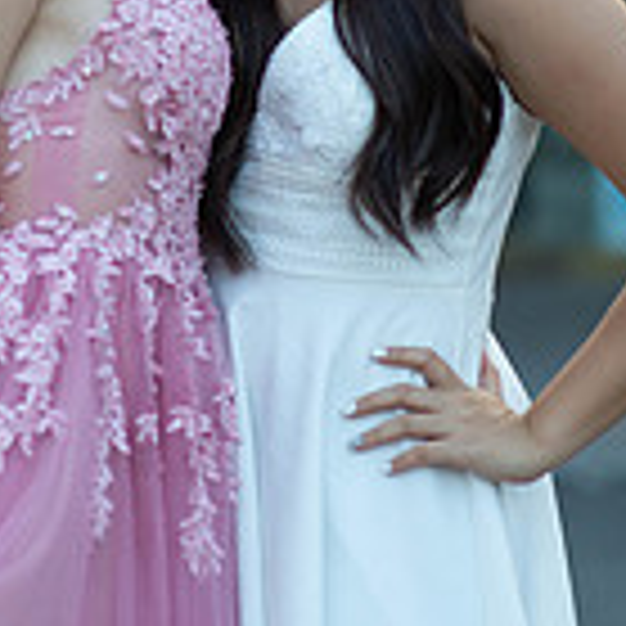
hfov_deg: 7.5
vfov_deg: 7.5
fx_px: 4767
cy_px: 59
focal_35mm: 233
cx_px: 200
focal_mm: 85
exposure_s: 1/1000
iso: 250
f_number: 2
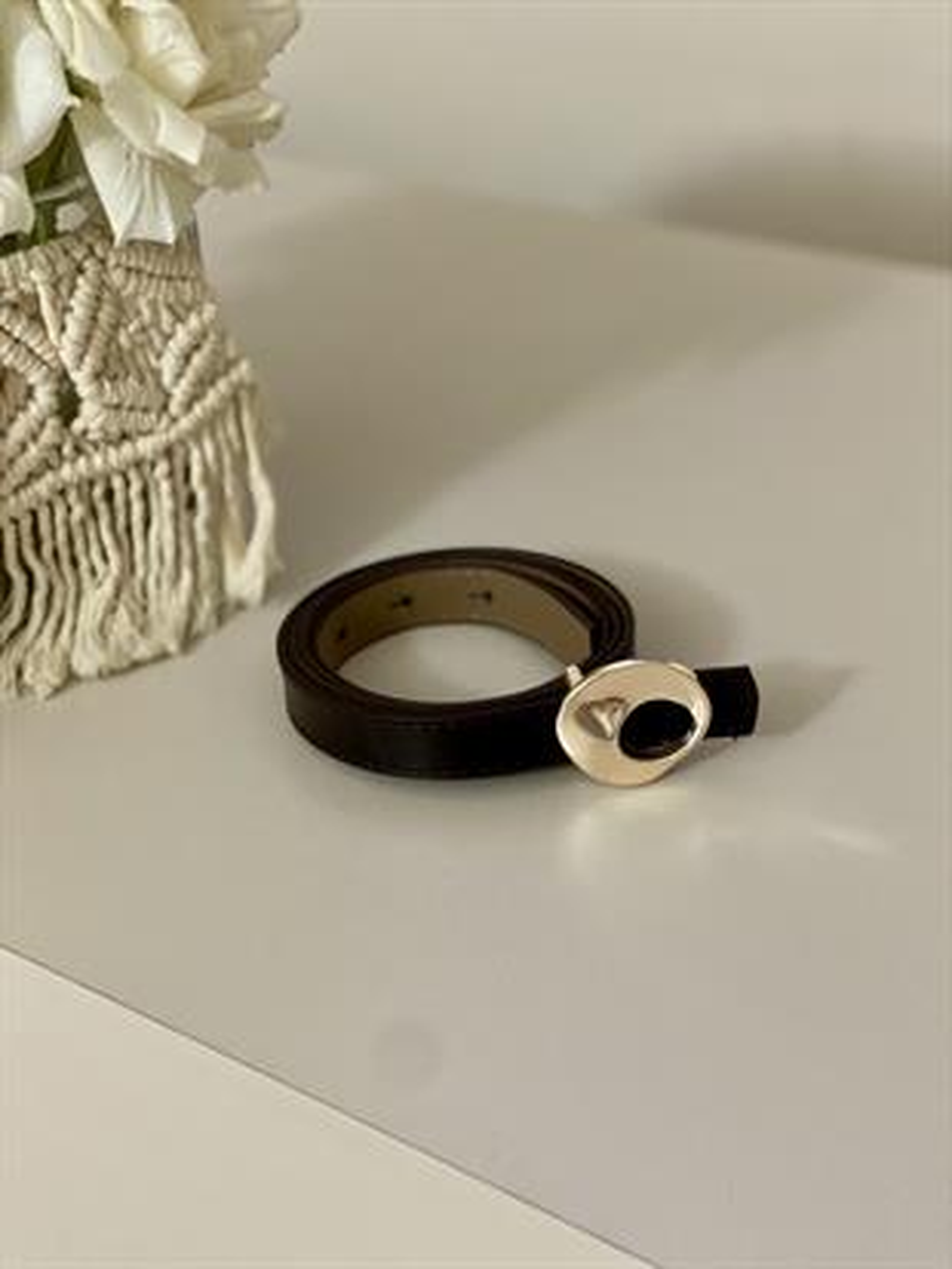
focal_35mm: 52
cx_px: 476
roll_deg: +3.6
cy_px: 634
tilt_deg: -30.4
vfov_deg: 36.8
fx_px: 1906
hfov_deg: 28.0
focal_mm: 6
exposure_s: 1/25
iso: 400
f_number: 2
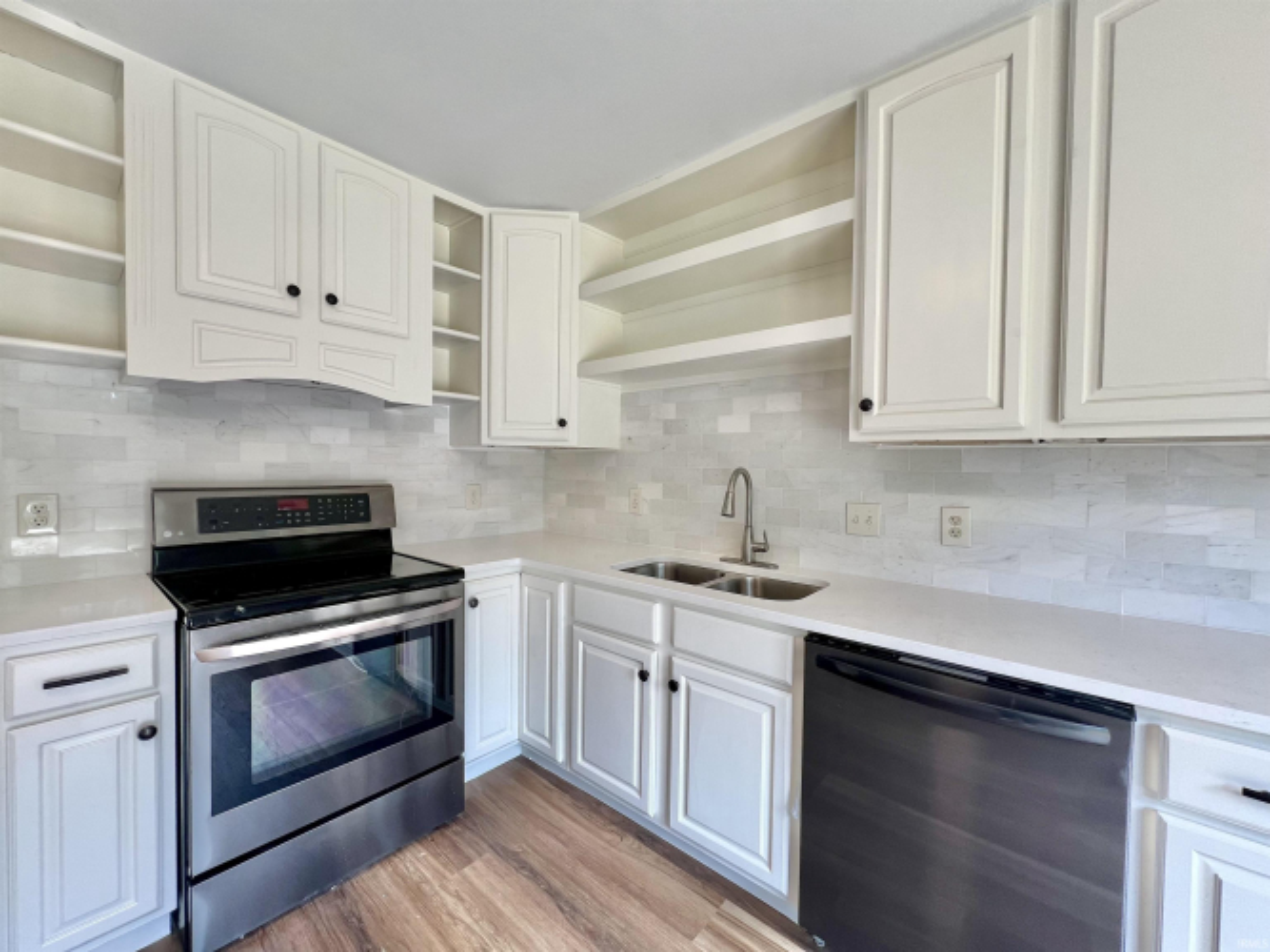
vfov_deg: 89.9
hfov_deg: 106.2
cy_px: 476
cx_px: 635
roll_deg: -0.1
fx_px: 477
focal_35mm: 13
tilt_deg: -1.5
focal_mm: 1.57
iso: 50
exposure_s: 1/120
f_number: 1.8
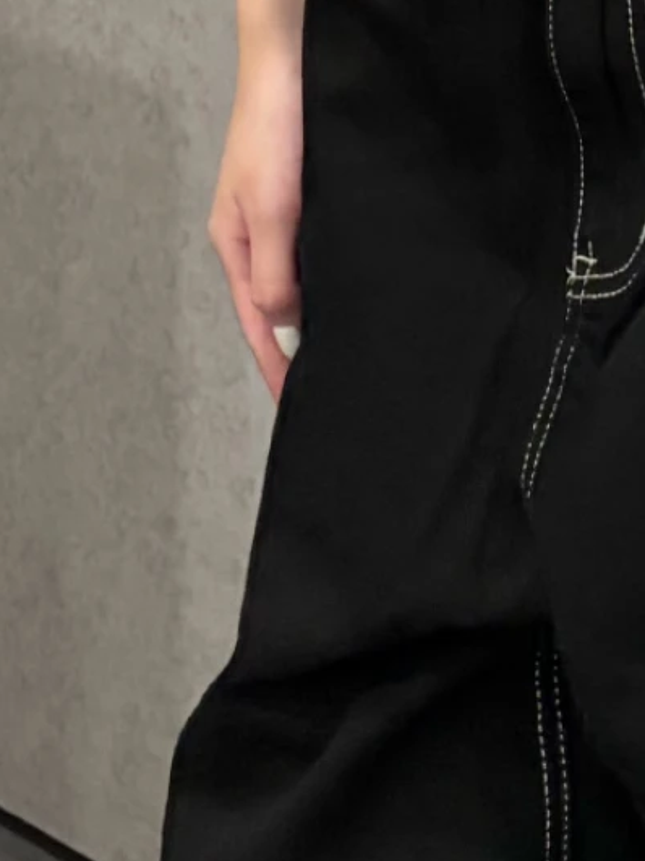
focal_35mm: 139
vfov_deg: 11.7
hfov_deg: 10.6
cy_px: -1192
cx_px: 582
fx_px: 3455
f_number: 1.6
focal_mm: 5.96
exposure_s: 1/60
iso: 250
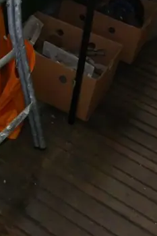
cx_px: -7
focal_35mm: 73
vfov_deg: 24.8
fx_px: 478
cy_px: -53
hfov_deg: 18.1
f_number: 4.5
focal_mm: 12
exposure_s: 1/160
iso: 3200
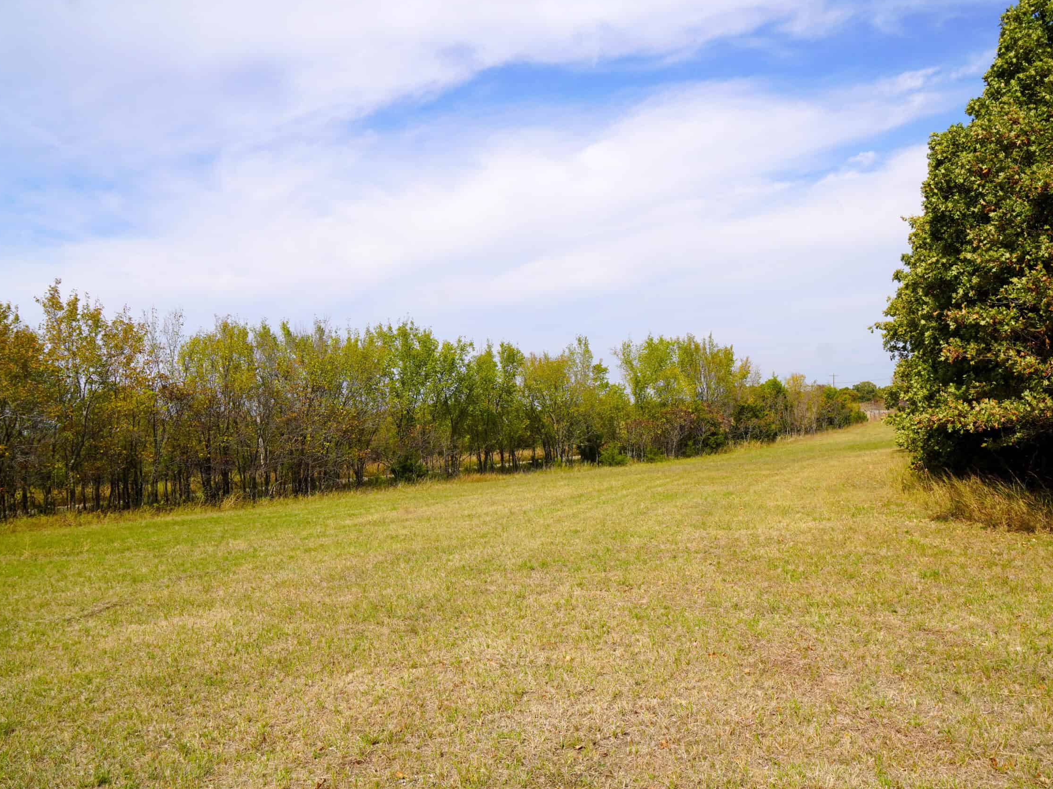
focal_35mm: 33
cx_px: 588
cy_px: 391
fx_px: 1004
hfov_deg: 55.2
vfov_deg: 42.9
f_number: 10
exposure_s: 1/200
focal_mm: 20
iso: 100
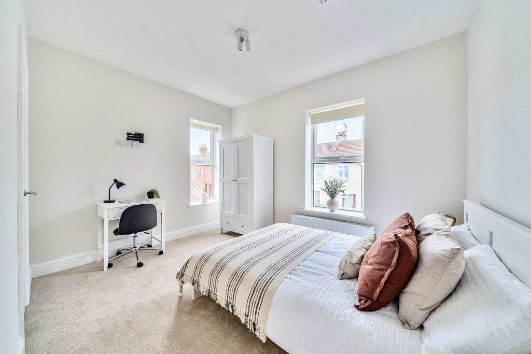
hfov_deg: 112.6
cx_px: 266
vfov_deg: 90.0
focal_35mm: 12
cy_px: 177
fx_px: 177
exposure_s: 1/8
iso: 100
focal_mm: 12
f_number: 8
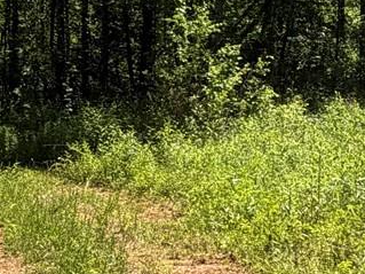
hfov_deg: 21.1
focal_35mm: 90
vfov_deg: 16.3
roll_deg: -0.1
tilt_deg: -2.0
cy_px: 62
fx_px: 949
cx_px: 357
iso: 32
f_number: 2.2
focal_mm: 2.22
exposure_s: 1/770
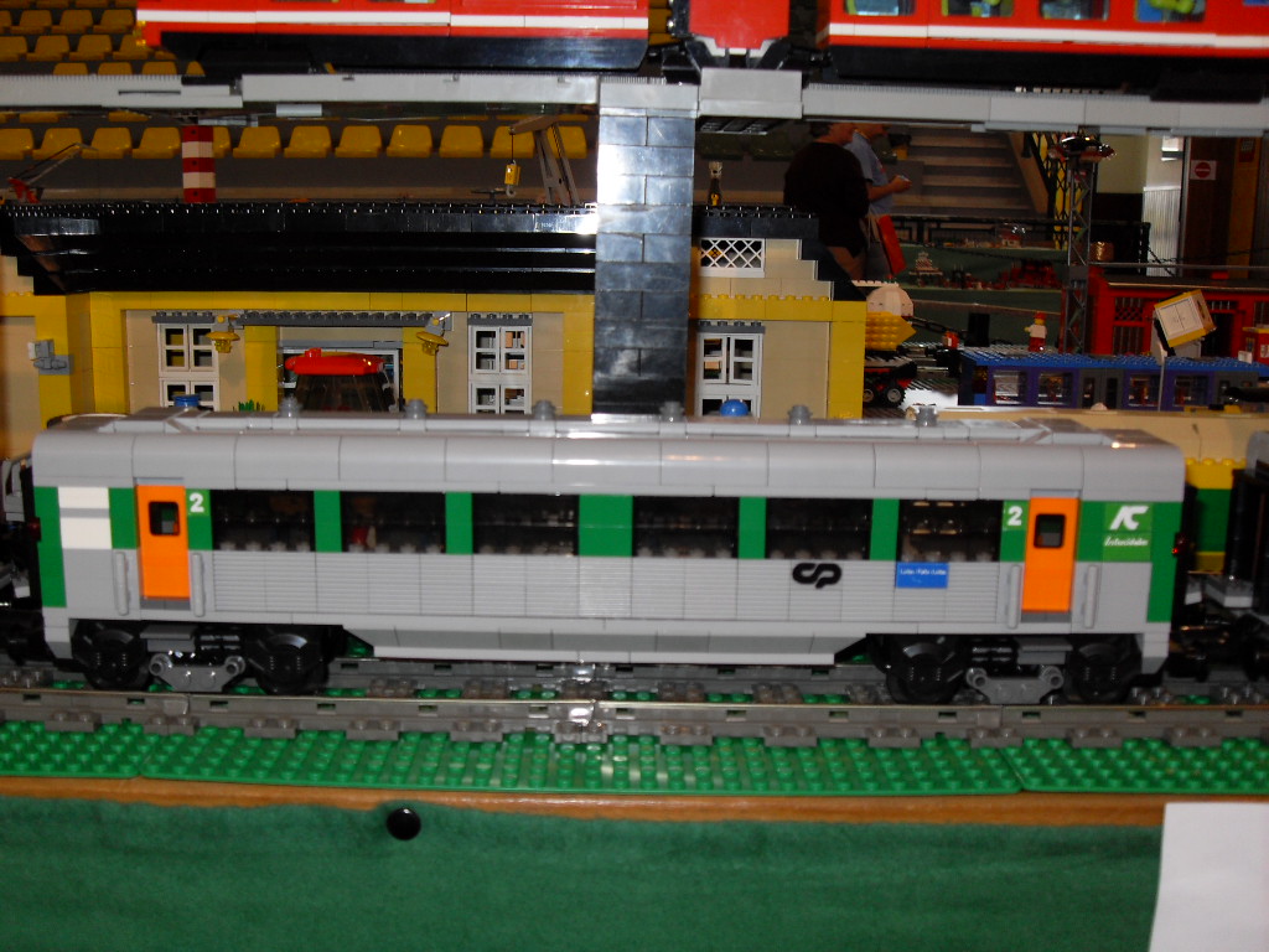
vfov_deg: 38.7
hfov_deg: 50.1
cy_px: 476
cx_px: 634
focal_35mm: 37
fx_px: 1356
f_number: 2.8
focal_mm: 6.3
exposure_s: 1/45
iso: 100
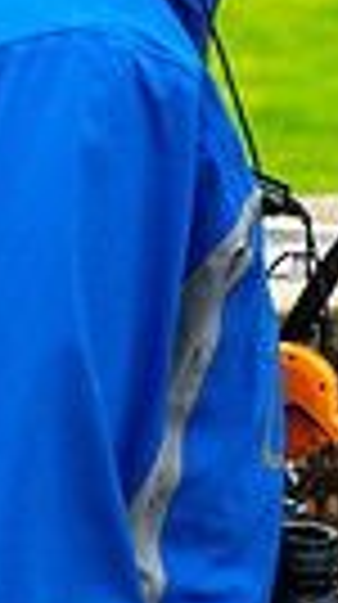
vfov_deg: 7.5
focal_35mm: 286
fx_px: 4574
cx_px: 1055
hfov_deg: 4.1
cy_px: -128
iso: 1000
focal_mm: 63
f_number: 5.6
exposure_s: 1/125
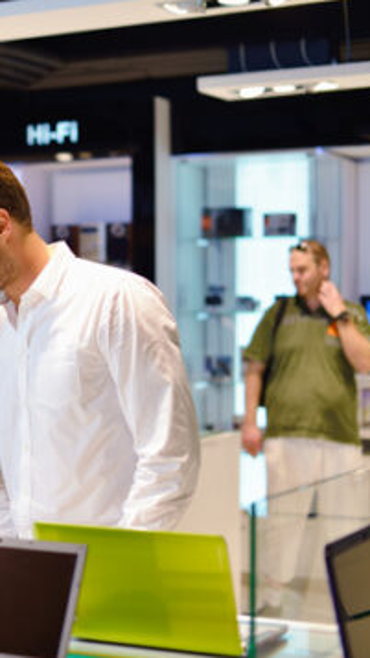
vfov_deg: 26.8
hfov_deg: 14.7
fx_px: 1377
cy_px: 330
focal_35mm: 79
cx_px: -110
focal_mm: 50
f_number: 2.2
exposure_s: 1/100
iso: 100
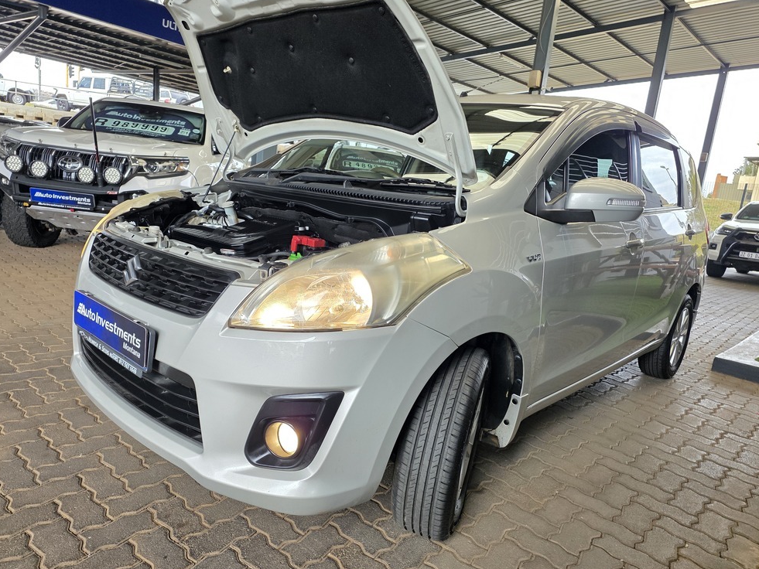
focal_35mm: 24
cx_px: 368
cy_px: 293
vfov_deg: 56.8
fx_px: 526
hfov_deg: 71.6
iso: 160
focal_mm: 6.25
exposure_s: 1/180
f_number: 1.7
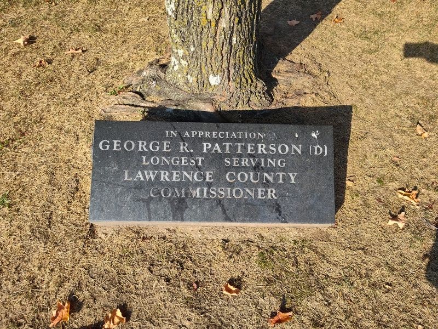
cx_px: 219
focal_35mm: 23
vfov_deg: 58.9
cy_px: 164
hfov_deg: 73.9
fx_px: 291
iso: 100
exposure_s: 1/536
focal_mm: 5.56
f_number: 1.8
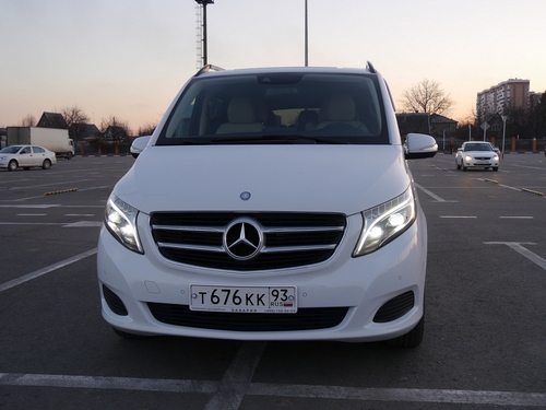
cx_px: 273
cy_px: 205
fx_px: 599
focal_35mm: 38
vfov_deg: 37.7
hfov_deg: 49.0
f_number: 4
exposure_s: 1/100
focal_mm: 19
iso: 160
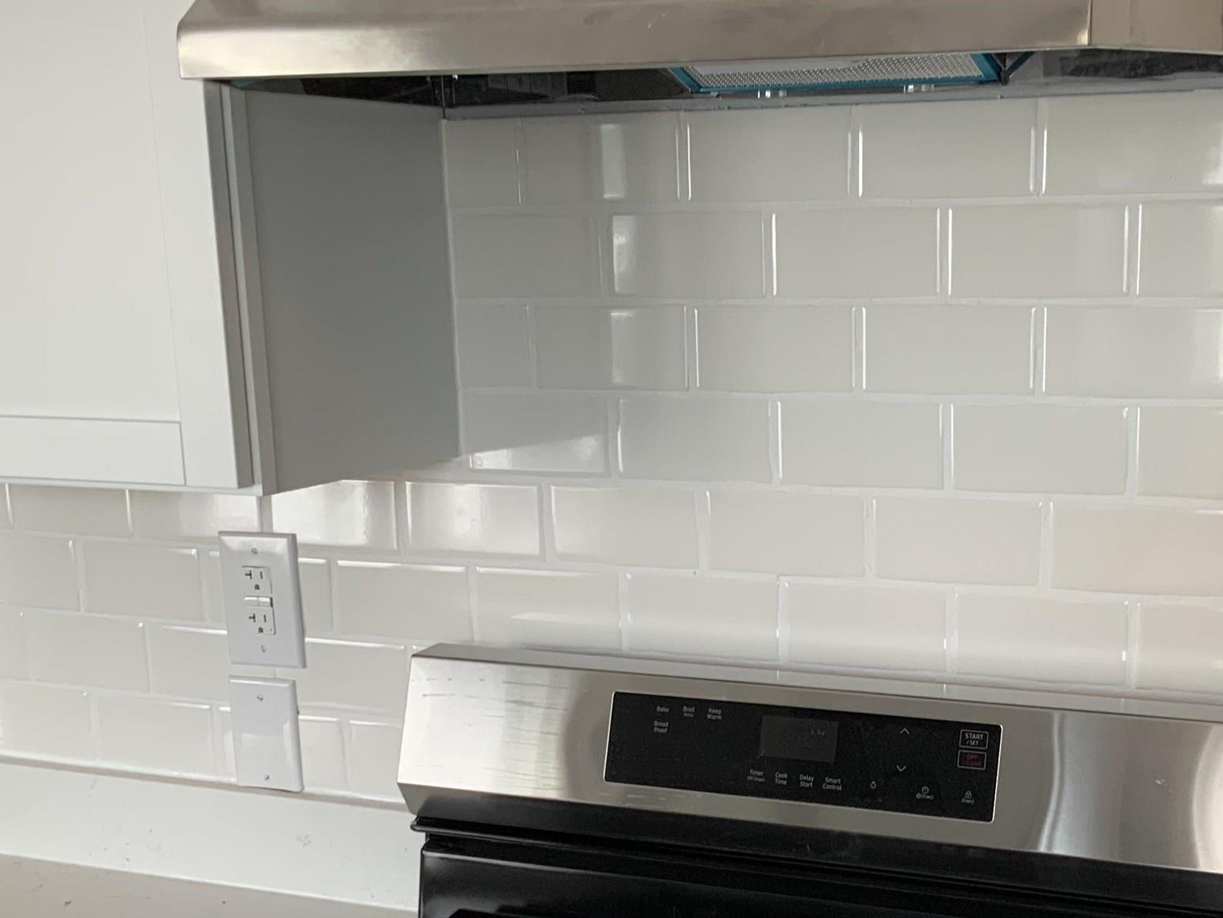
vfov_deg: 24.9
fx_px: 2049
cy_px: 688
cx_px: 775
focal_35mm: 58
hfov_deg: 33.0
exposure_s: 1/120
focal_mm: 3
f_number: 1.8
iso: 40
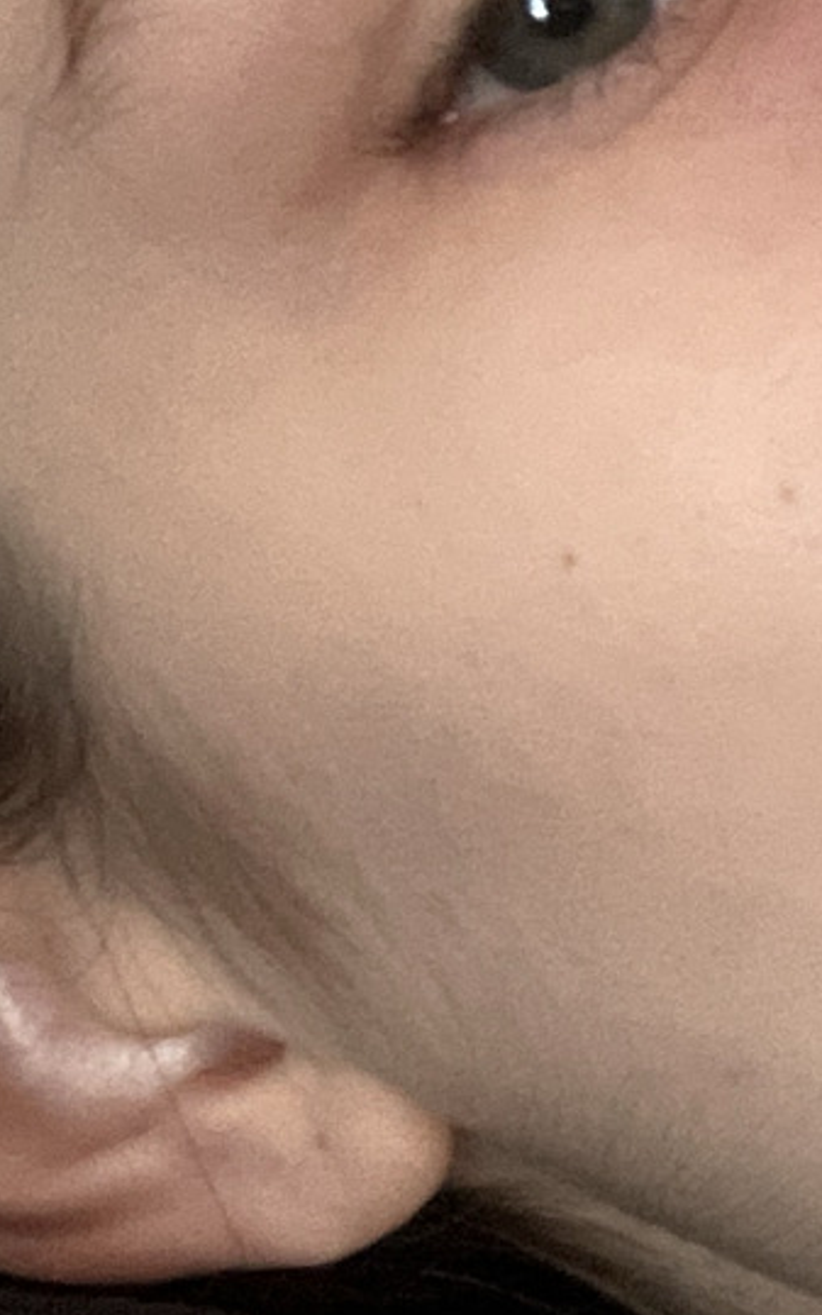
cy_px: 793
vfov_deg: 17.7
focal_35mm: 118
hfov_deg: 9.4
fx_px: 4228
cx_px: 2237
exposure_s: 1/30
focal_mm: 2.71
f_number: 2.2
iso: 500
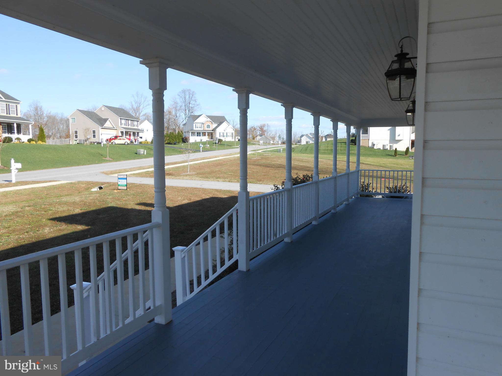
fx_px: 377
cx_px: 251
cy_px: 188
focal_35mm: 26
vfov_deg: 53.1
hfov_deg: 67.3
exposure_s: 1/500
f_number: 3.5
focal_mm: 4.6
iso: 80
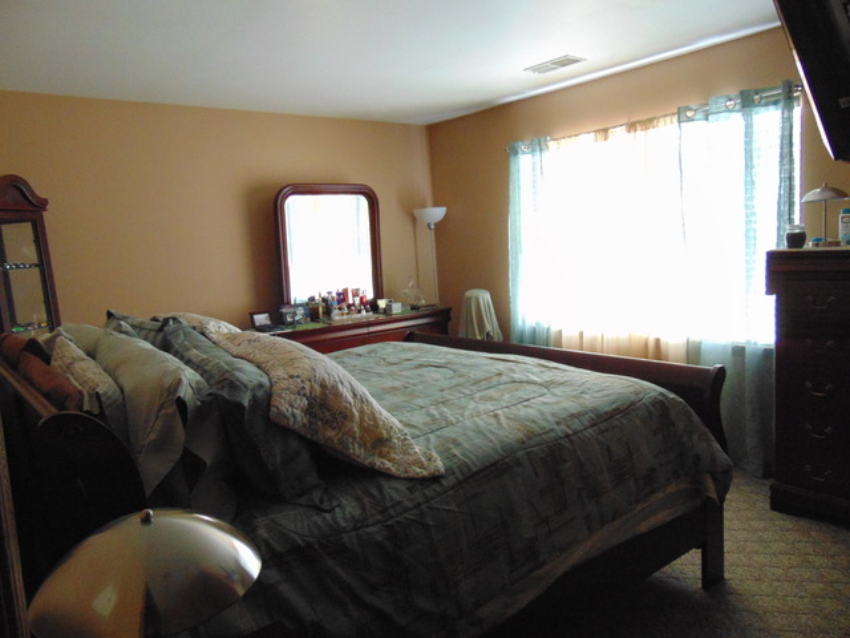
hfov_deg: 69.4
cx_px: 425
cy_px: 319
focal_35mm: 25
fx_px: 614
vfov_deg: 54.9
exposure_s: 1/20
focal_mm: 4.5
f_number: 3
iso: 400
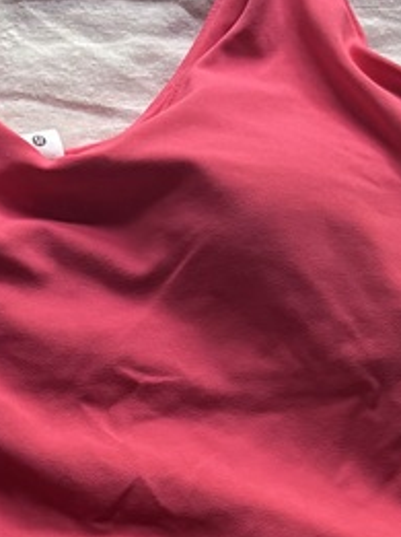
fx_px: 2059
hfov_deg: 11.1
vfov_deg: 13.6
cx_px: 62
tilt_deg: -76.9
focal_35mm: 133
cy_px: 902
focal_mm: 5.96
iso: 320
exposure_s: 1/60
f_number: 1.6
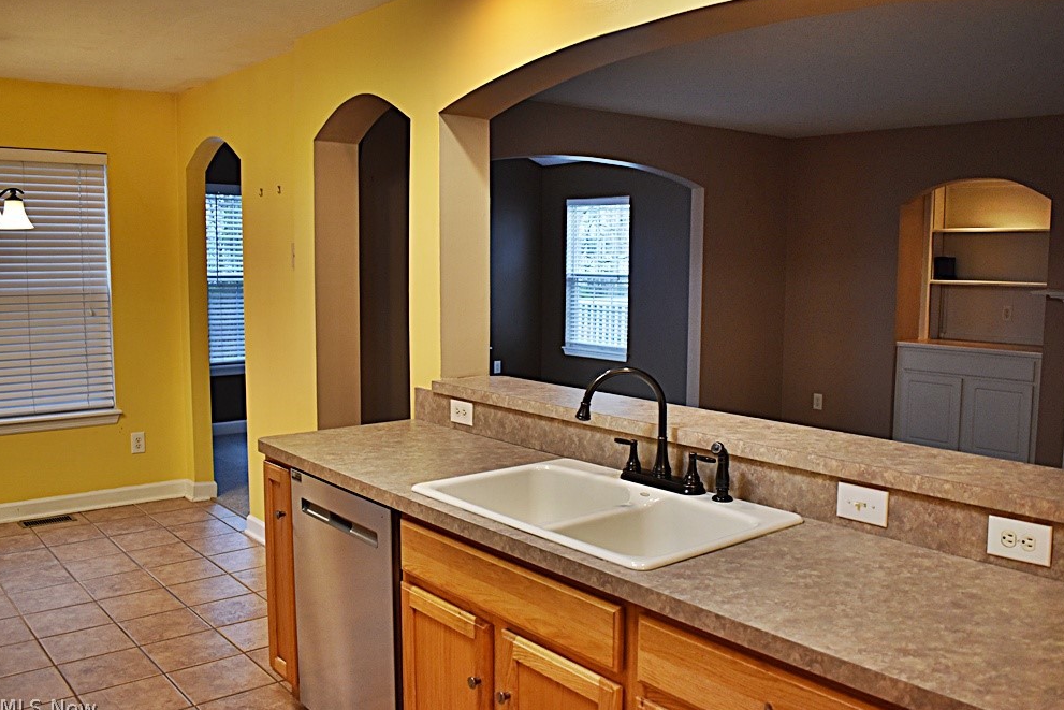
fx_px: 916
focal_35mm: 31
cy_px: 356
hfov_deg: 60.3
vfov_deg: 42.3
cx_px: 544
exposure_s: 1/125
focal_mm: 20
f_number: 3.8
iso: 800
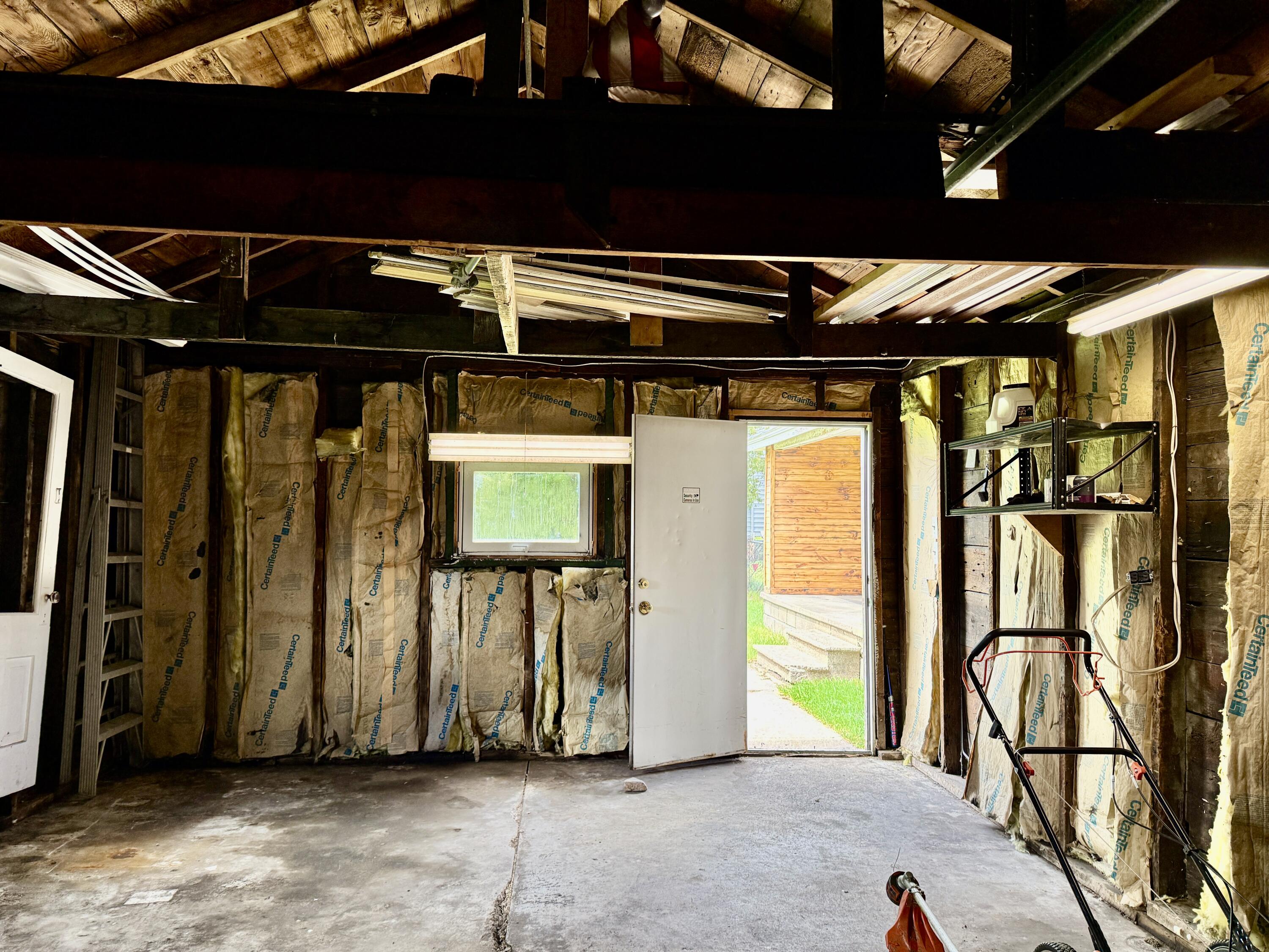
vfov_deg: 56.8
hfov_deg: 71.6
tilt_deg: +3.3
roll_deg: -0.6
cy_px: 476
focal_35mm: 24
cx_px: 634
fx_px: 880
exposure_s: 1/133
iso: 200
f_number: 1.78
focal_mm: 6.76
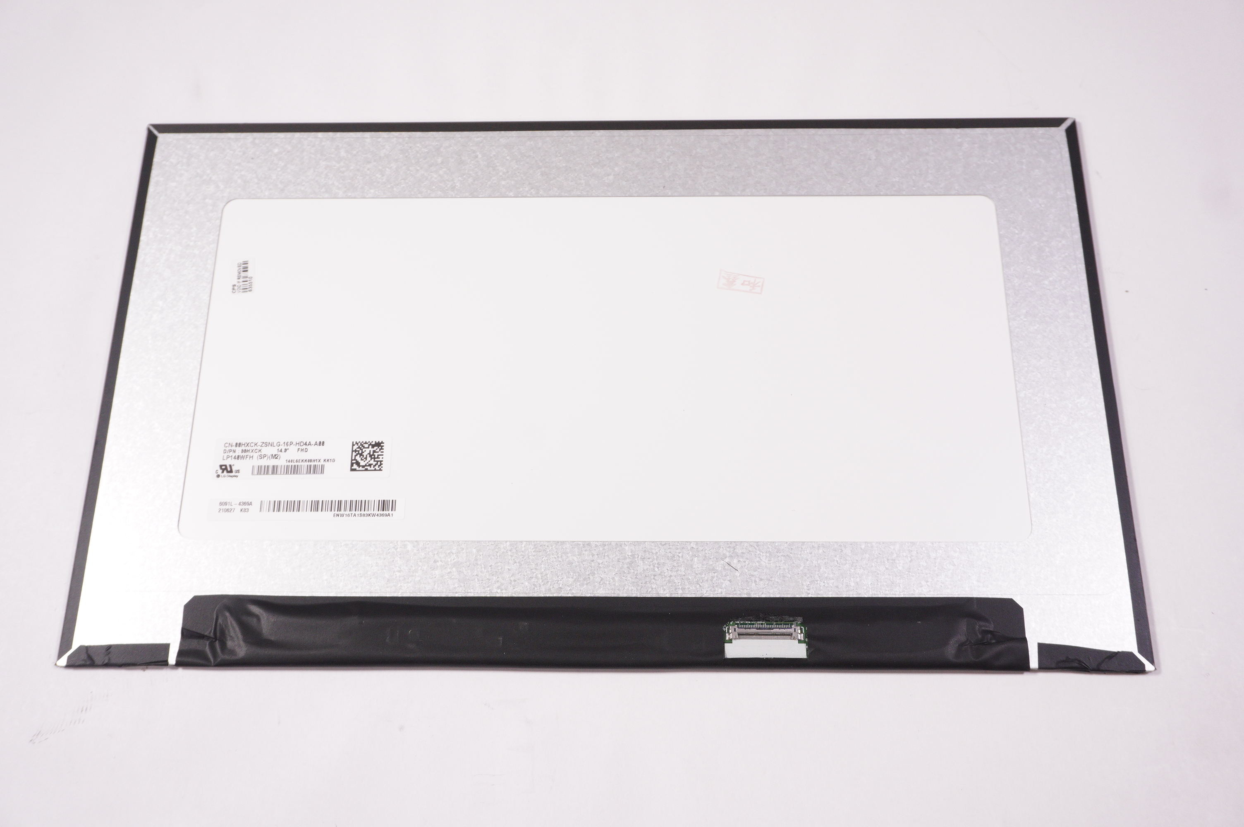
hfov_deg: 55.1
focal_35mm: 34
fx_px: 1191
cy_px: 414
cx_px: 622
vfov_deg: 38.3
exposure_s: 1/250
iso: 800
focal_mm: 23
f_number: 6.3
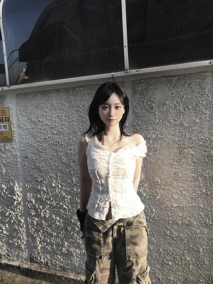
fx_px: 230
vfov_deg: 63.4
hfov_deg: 49.8
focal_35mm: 28
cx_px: 106
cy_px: 142
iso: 20
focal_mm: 3.99
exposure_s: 1/496
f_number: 1.8
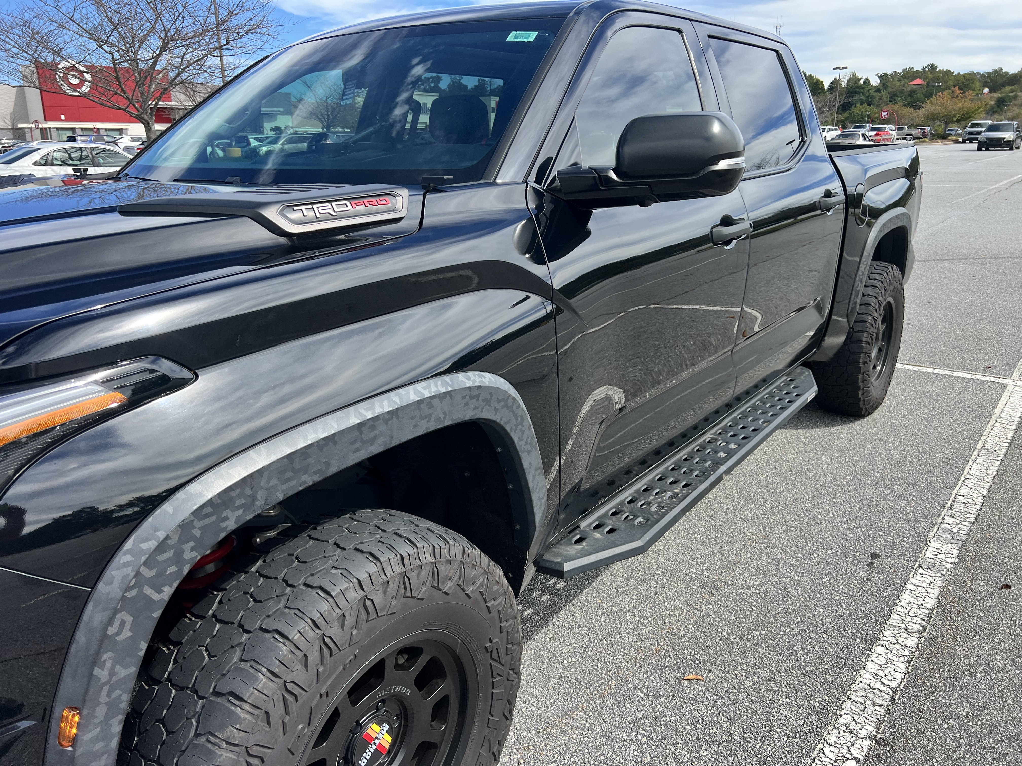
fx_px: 768
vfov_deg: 53.1
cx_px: 511
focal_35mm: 26
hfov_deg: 67.3
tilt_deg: -17.9
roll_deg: +0.4
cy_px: 383
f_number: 1.5
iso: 50
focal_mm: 5.7
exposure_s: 1/1698
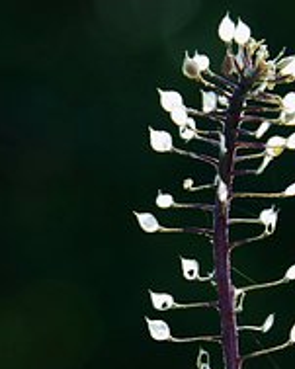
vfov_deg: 7.2
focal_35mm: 267
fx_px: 2916
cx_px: 319
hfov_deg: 5.8
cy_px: 357
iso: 200
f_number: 5
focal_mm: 70
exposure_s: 1/200
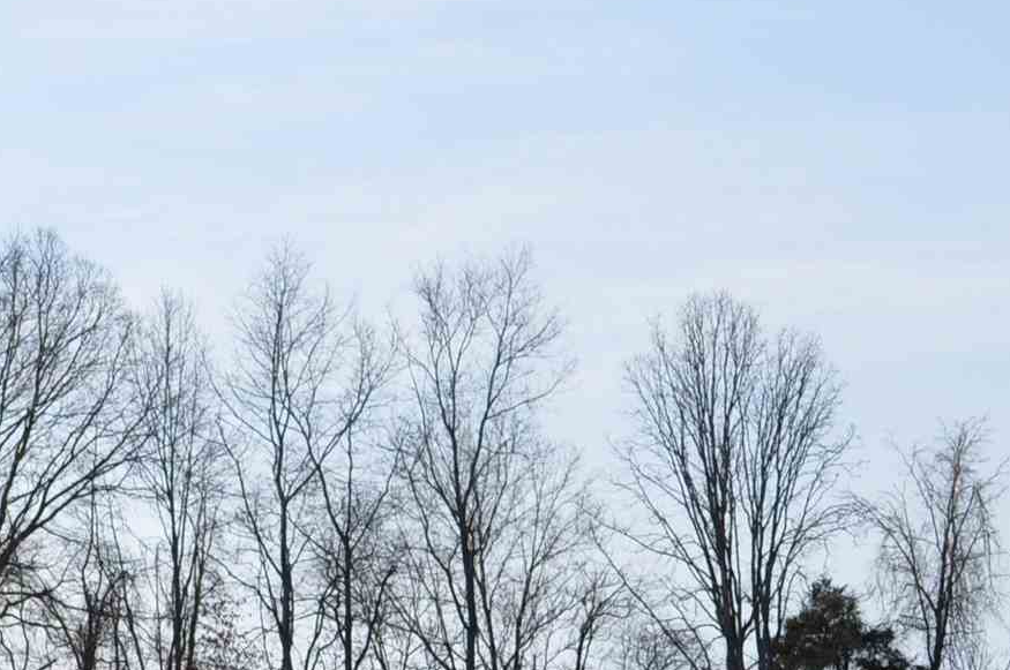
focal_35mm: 158
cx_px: 326
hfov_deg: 13.0
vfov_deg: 8.4
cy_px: 1122
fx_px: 4427
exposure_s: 1/200
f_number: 10
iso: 200
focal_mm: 30
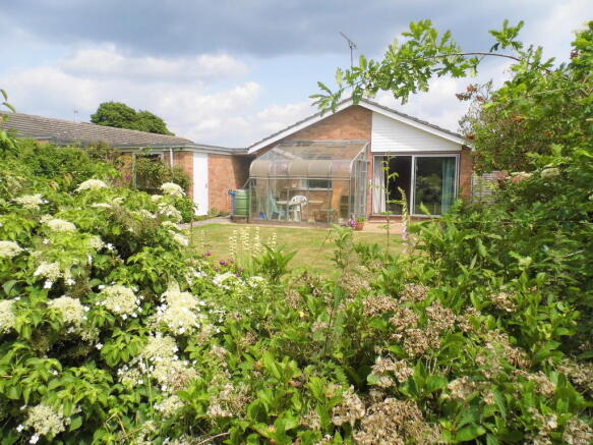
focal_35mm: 25
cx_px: 296
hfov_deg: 69.4
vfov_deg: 54.9
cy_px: 222
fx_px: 428
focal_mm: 4.5
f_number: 8.9
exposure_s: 1/125
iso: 100
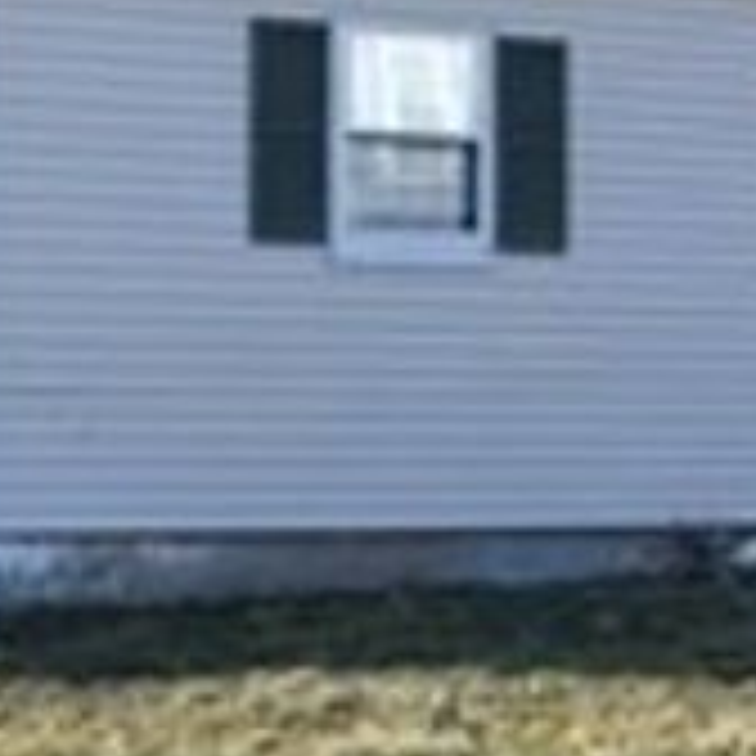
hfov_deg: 15.0
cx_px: 738
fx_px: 2817
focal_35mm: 114
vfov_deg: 15.3
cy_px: 292
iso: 200
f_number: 8
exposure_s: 1/250
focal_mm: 30
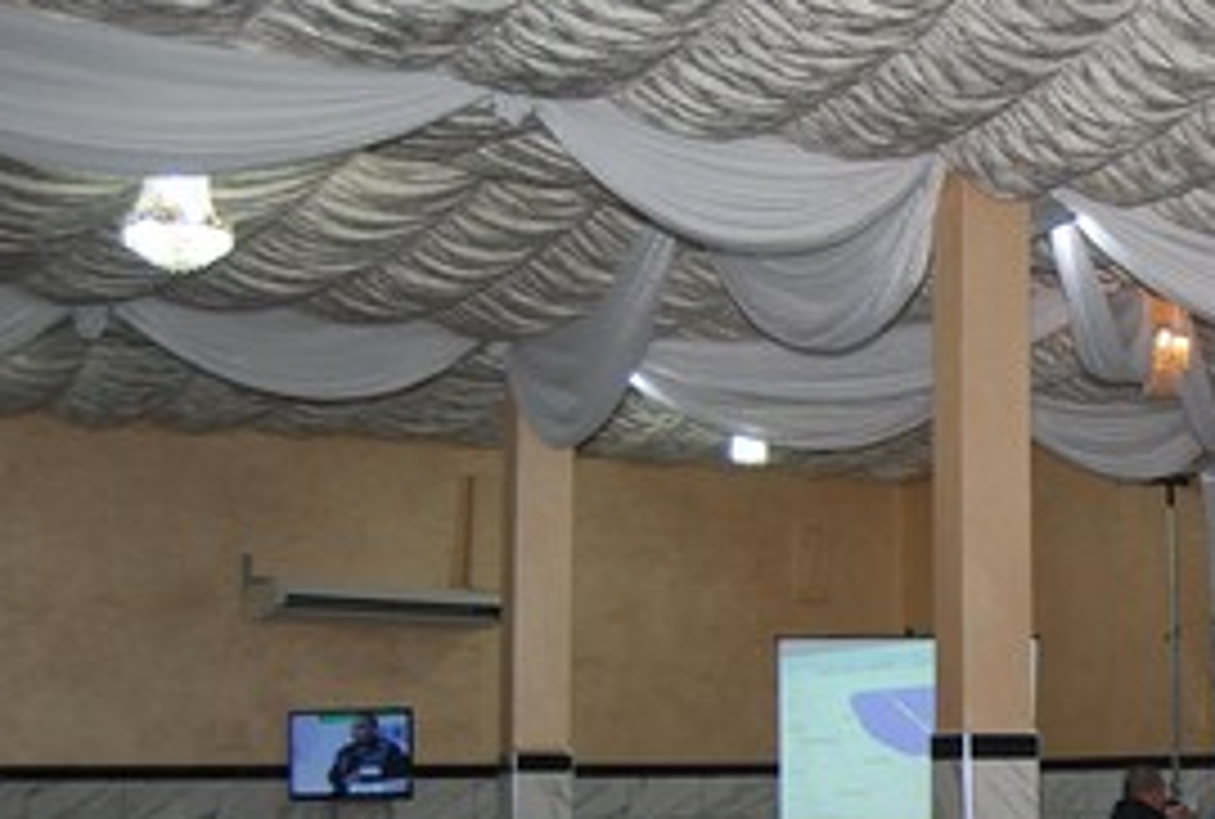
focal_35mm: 71
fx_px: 2404
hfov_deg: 25.8
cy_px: 693
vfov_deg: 19.1
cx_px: 1404
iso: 280
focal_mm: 20
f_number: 4
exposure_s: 1/60
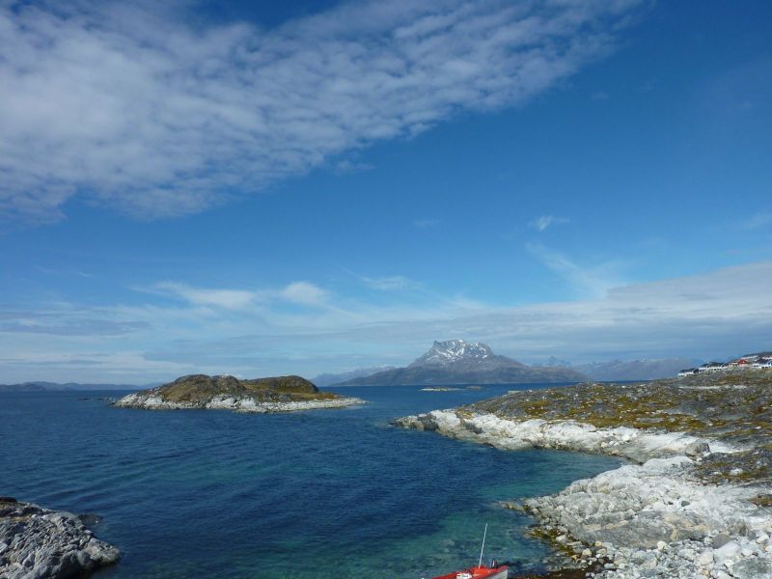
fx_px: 558
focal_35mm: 25
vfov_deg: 54.9
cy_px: 290
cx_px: 386
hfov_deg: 69.4
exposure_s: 1/640
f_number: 5.6
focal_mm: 4.1
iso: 80
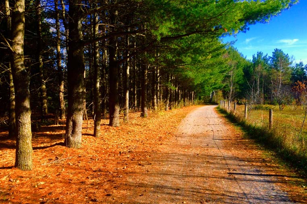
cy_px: 116
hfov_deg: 60.3
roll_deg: +0.5
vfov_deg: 42.2
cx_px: 152
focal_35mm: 31
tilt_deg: -4.5
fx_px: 264
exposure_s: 1/820
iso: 32
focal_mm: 4.15
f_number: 2.2
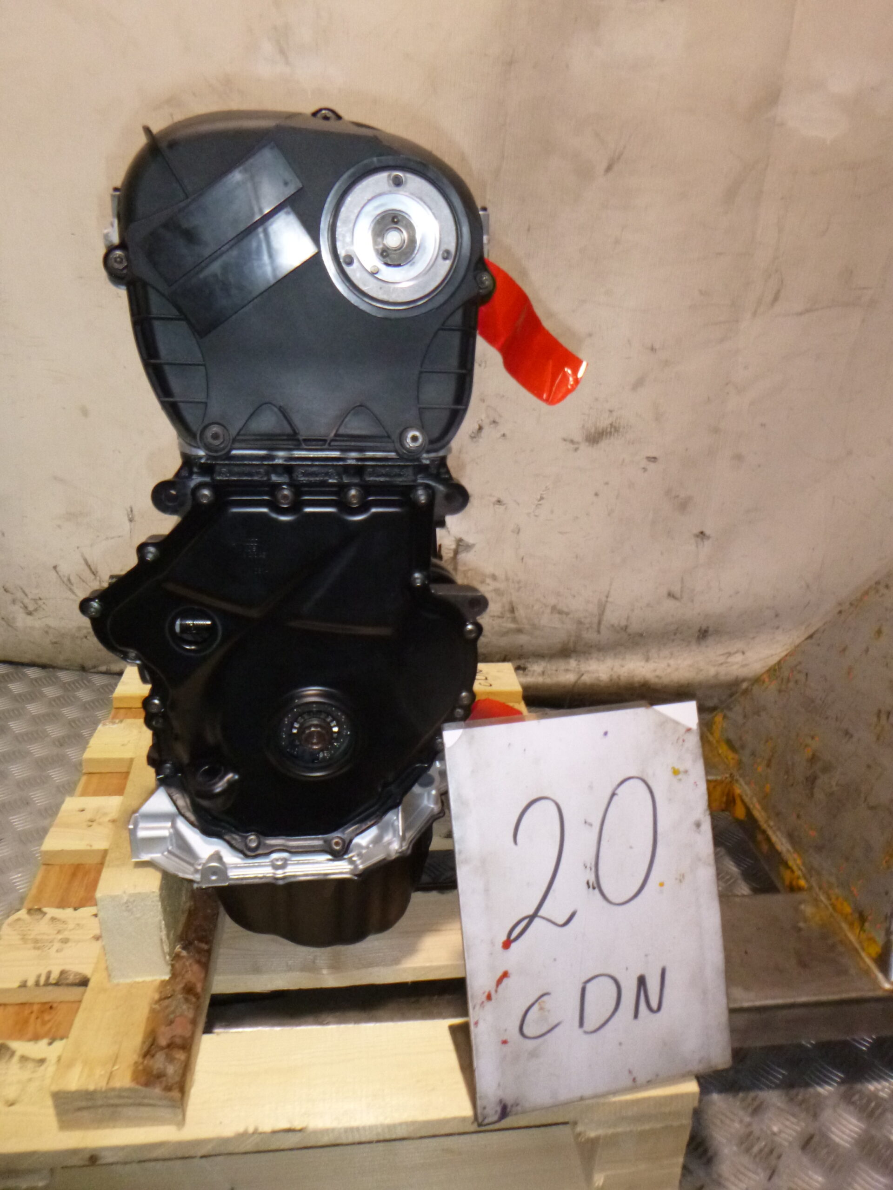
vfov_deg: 69.4
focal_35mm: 25
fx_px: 860
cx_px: 446
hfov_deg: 54.9
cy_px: 595
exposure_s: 1/60
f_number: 3.9
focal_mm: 4.5
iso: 400
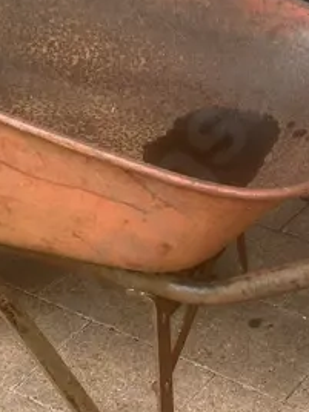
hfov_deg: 13.8
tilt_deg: -26.6
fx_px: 1274
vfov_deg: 18.3
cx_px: 203
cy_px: 151
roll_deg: -0.2
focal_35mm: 107
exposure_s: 1/121
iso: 40
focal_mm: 3.99
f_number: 1.8
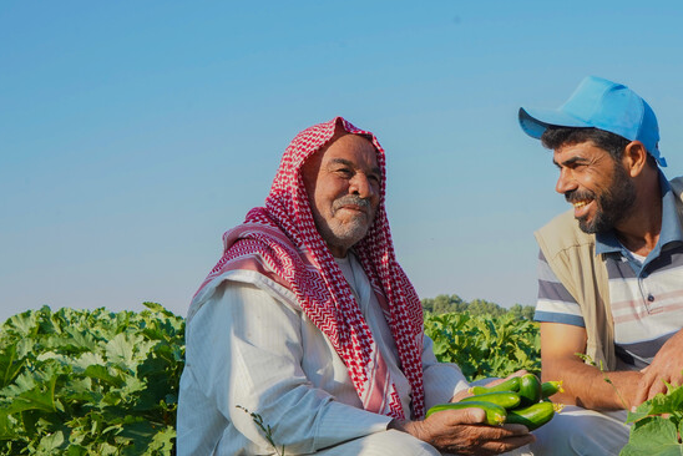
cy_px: 174
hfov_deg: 32.3
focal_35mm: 61
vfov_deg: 22.2
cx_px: 504
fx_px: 1158
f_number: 13
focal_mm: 38
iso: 400
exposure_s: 1/200
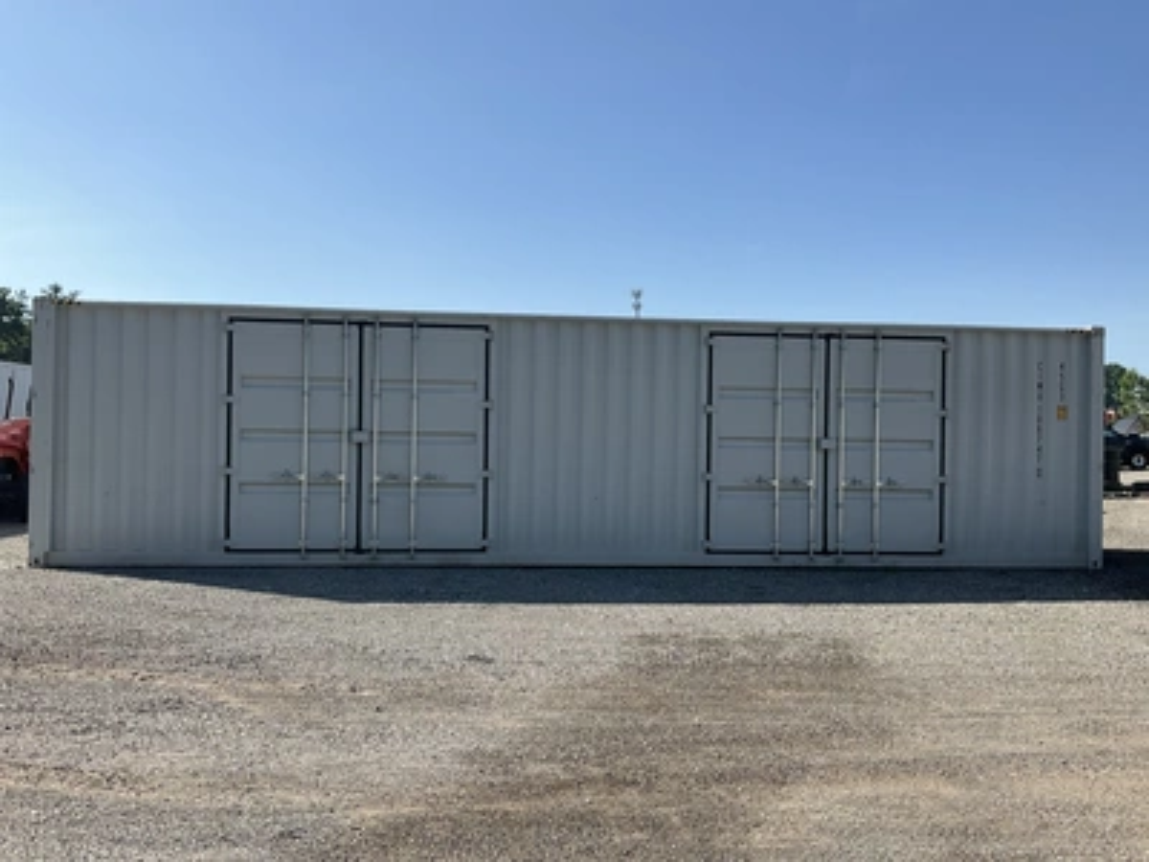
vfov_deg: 48.2
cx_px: 574
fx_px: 963
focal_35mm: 29
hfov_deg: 61.7
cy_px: 431
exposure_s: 1/1984
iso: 25
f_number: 1.8
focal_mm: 3
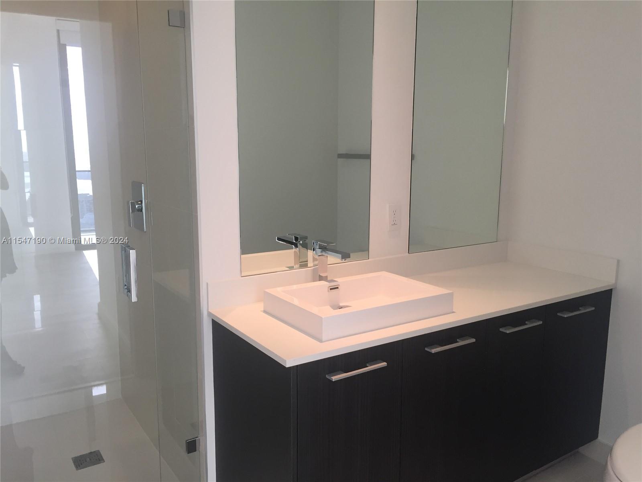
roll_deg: -0.5
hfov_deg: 61.7
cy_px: 241
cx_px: 321
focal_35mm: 29
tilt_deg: -7.9
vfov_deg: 48.2
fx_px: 538
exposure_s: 1/40
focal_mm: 4.15
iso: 32
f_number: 2.2
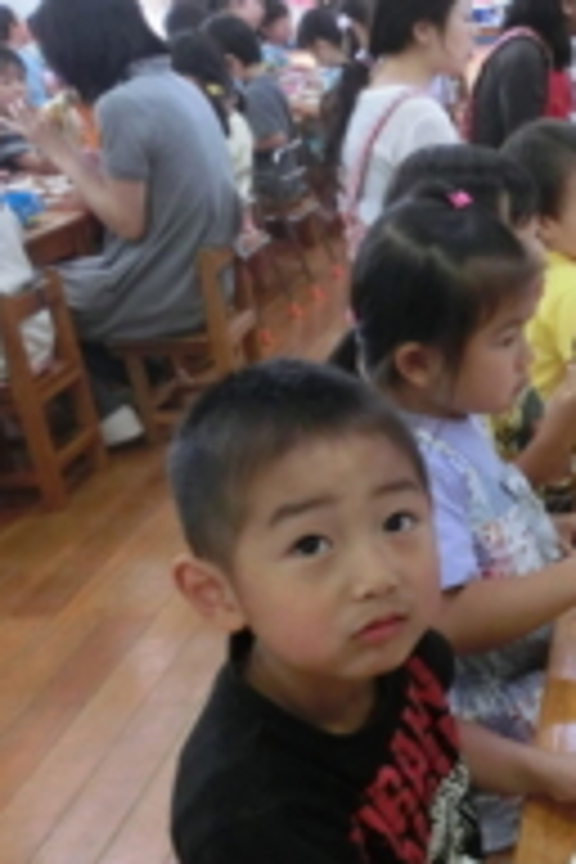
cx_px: 738
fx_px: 1248
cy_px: 585
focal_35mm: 52
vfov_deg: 37.7
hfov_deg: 23.2
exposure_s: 1/125
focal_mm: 4.24
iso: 640
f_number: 3
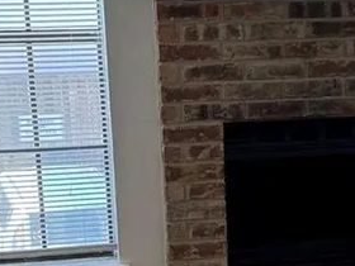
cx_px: 346
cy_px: 221
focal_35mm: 117
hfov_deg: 16.5
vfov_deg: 12.6
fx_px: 1200
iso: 80
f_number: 1.78
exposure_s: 1/120
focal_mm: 6.76
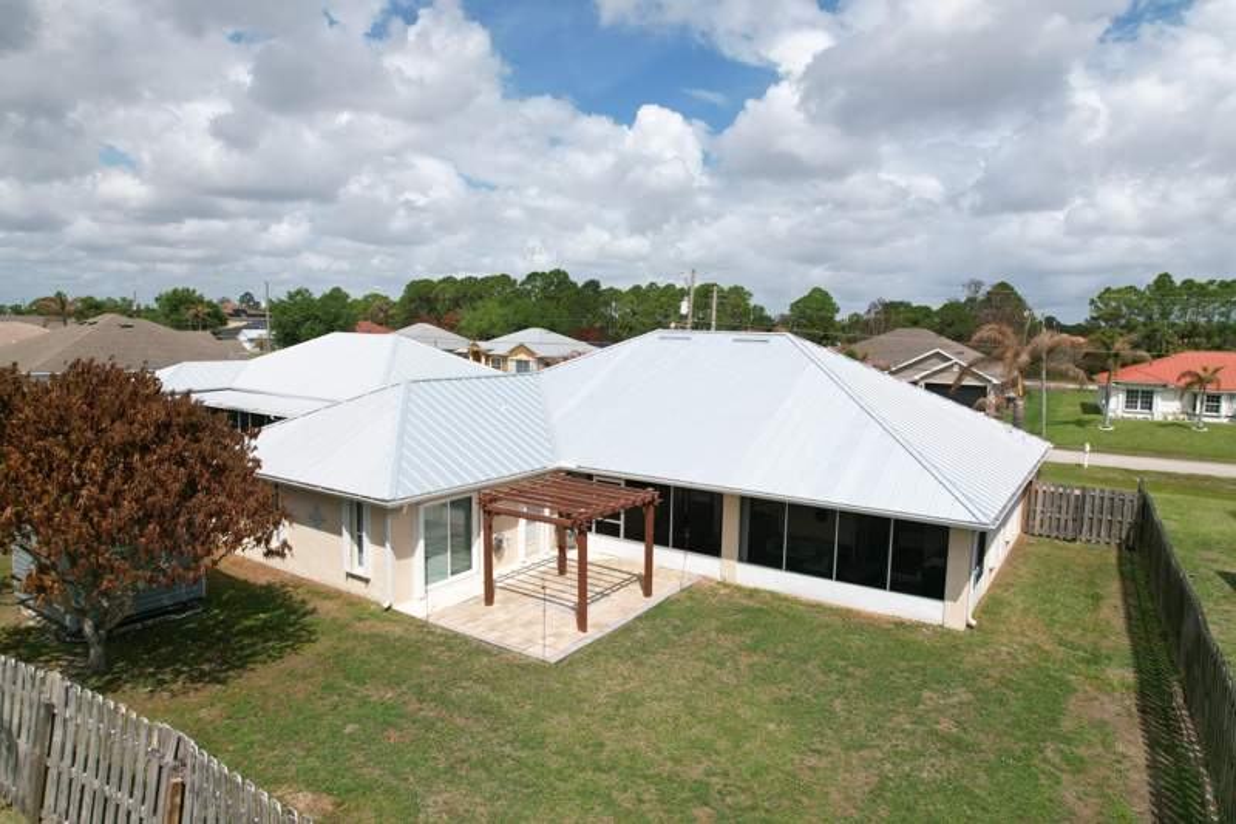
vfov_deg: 57.2
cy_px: 412
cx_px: 618
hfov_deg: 78.6
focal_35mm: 22
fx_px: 755
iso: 100
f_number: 2.8
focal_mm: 8.38
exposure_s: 1/180
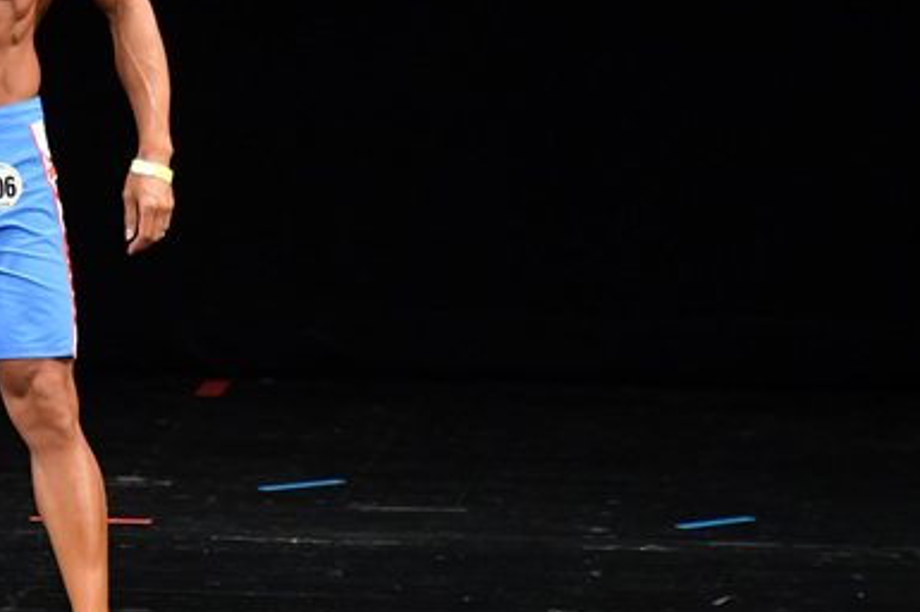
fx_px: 14656
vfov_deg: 2.4
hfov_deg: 3.6
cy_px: 134
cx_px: -1
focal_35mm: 574
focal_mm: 190
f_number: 5.6
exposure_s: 1/400
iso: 3200
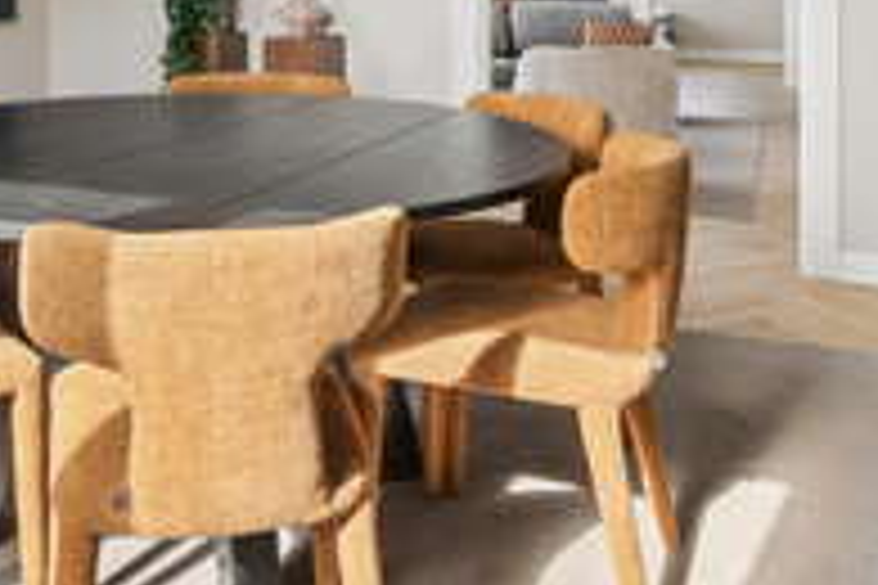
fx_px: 1026
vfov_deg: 30.1
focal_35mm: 42
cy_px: 32
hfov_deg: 45.9
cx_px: 324
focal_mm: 13
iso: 200
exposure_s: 1/60
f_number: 8
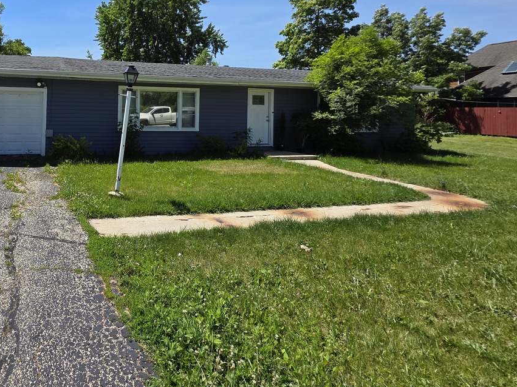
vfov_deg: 58.8
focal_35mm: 22
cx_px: 99
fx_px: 329
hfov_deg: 68.6
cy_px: 111
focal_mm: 2.2
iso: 20
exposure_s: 1/1186
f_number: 1.9
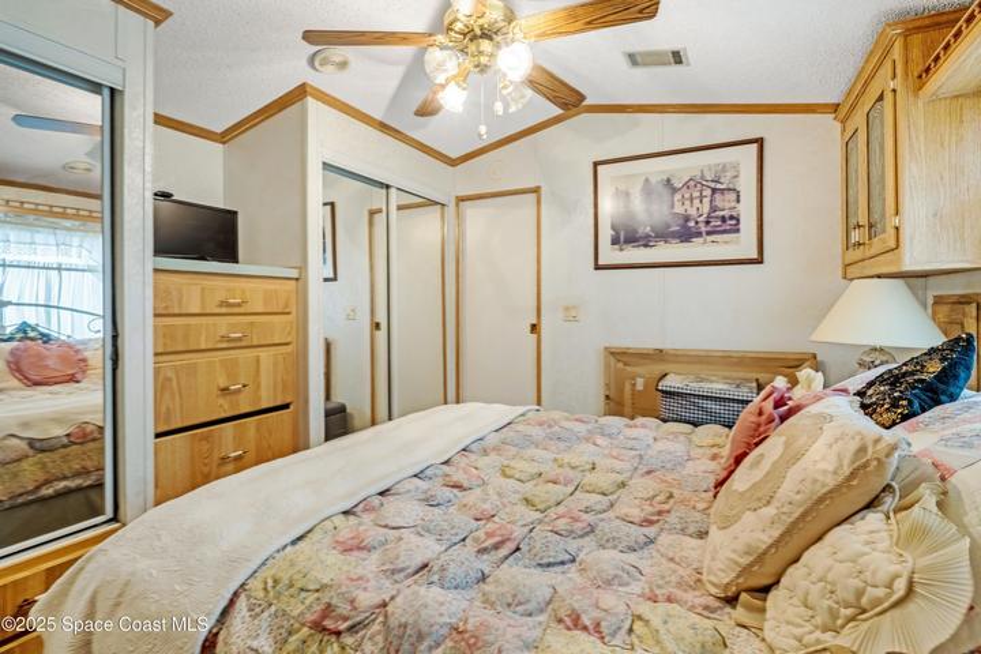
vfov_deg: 72.1
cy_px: 327
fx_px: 450
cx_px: 490
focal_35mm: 16
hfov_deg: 95.0
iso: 250
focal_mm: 11
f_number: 9
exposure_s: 1/40
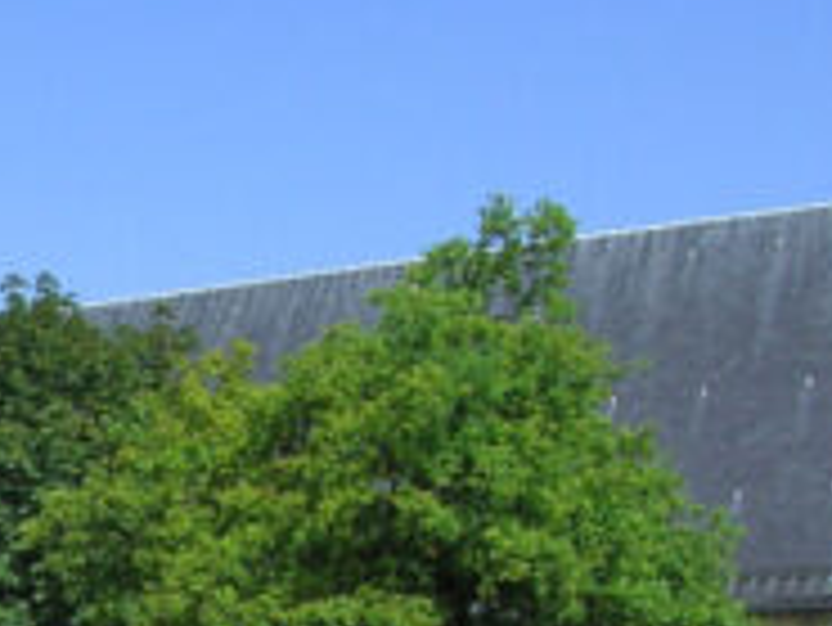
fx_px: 2646
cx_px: -162
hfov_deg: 17.1
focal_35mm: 110
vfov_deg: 13.3
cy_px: 617
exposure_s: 1/360
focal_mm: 5.7
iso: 50
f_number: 4.9
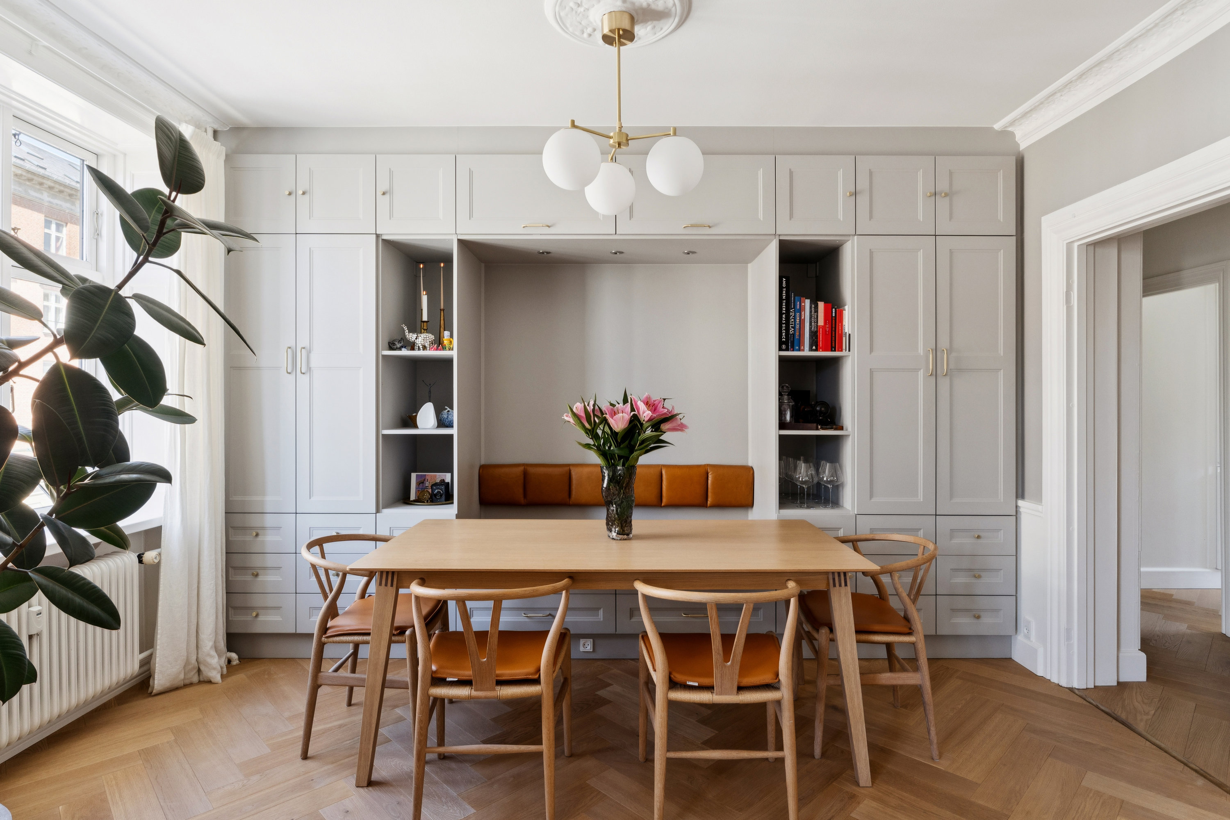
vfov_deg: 65.7
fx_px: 635
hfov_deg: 88.1
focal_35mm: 19
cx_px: 615
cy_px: 410
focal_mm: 12.4
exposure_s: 1/40
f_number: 7.1
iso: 400
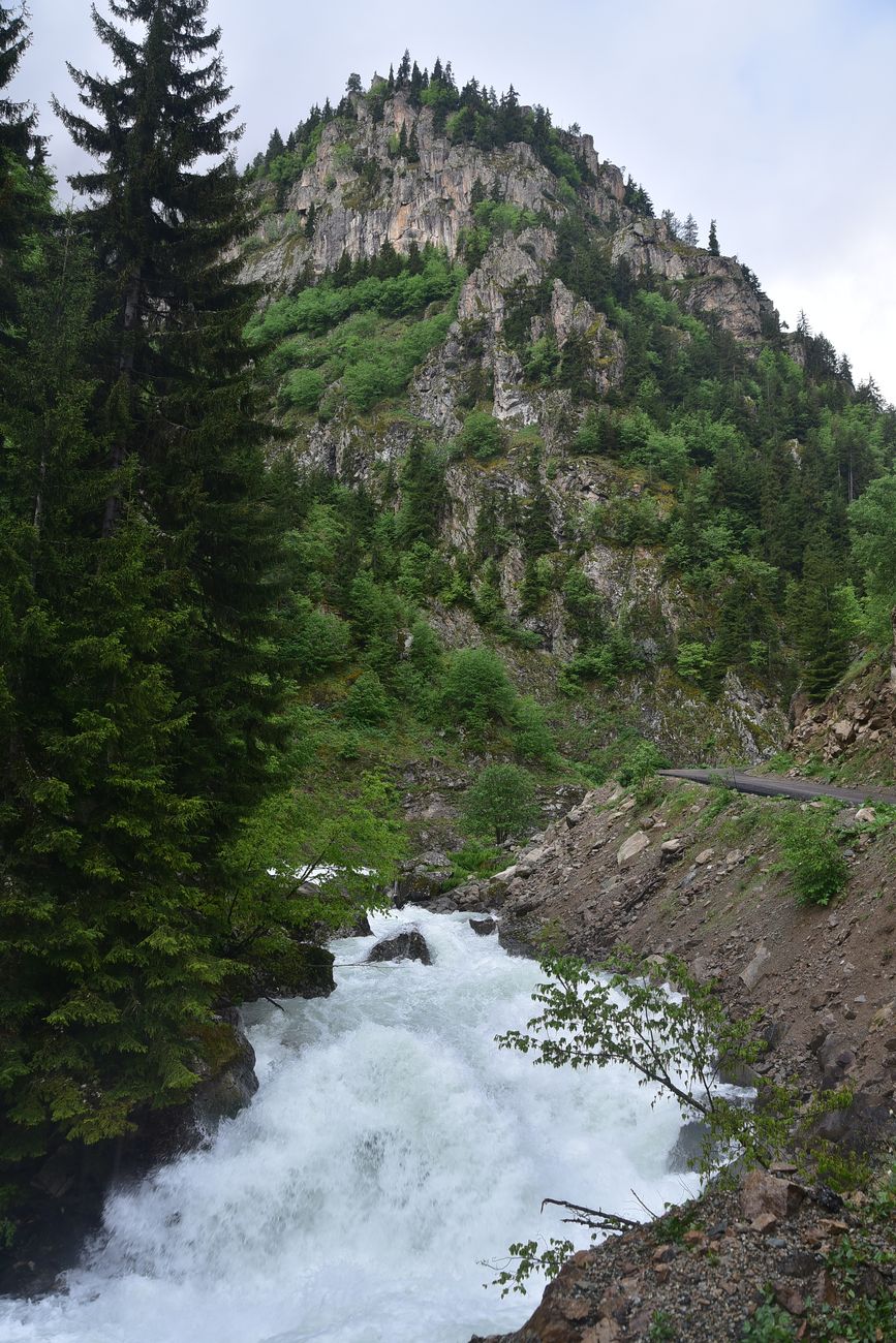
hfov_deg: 41.1
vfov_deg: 58.7
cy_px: 672
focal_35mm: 32
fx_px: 1194
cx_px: 448
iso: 160
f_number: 7.1
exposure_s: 1/125
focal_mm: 32
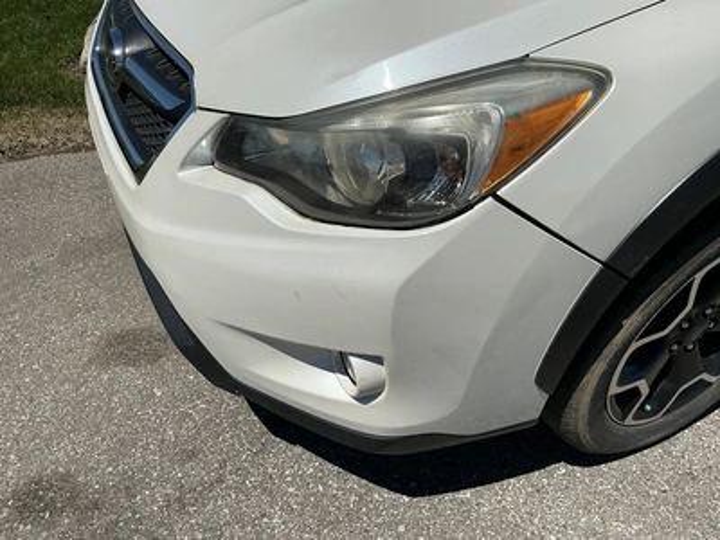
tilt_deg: -38.7
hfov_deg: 63.4
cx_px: 360
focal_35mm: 28
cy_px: 270
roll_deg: -2.2
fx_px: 582
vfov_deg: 49.7
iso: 25
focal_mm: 3
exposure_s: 1/4785
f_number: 1.8
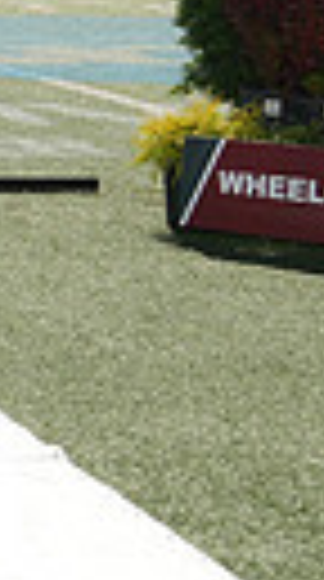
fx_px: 2397
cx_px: -940
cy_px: 61
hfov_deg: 6.4
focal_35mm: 156
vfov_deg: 13.7
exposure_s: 1/125
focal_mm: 22
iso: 100
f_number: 11
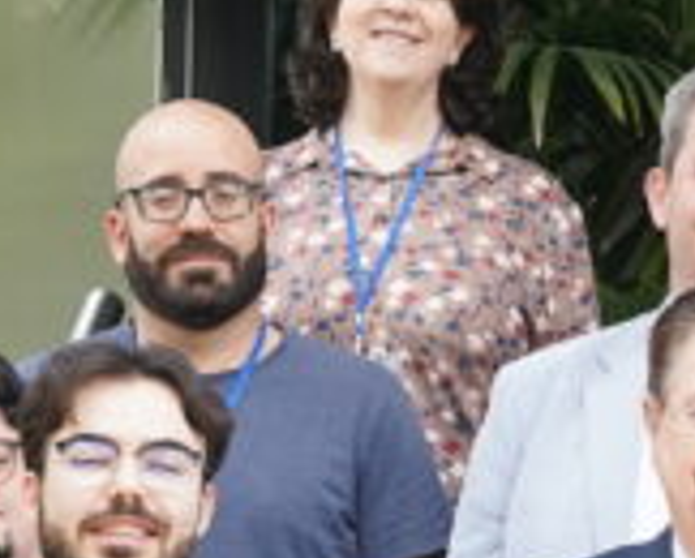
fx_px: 6096
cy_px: 706
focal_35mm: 296
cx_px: 1145
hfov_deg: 6.4
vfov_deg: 5.2
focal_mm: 50
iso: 1600
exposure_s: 1/800
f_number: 5
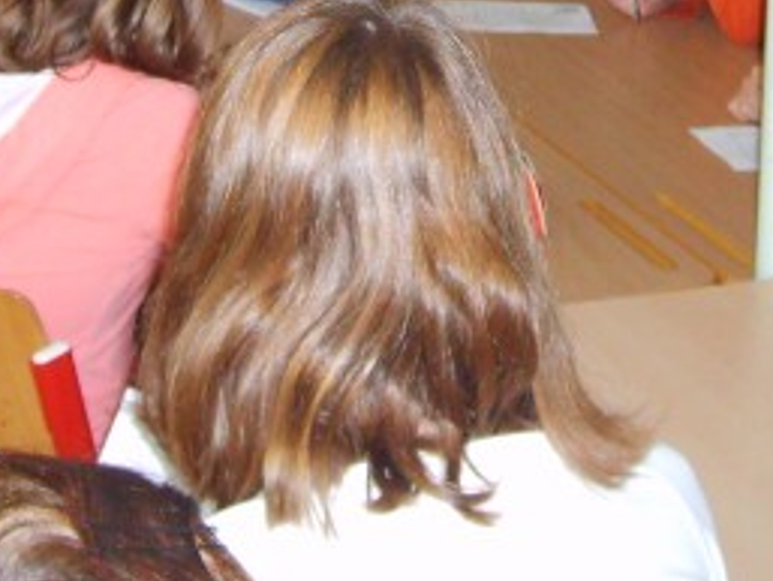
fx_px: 2435
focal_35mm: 109
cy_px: -235
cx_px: 391
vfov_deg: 13.0
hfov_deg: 18.0
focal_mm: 5.8
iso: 200
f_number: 2.8
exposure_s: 1/45
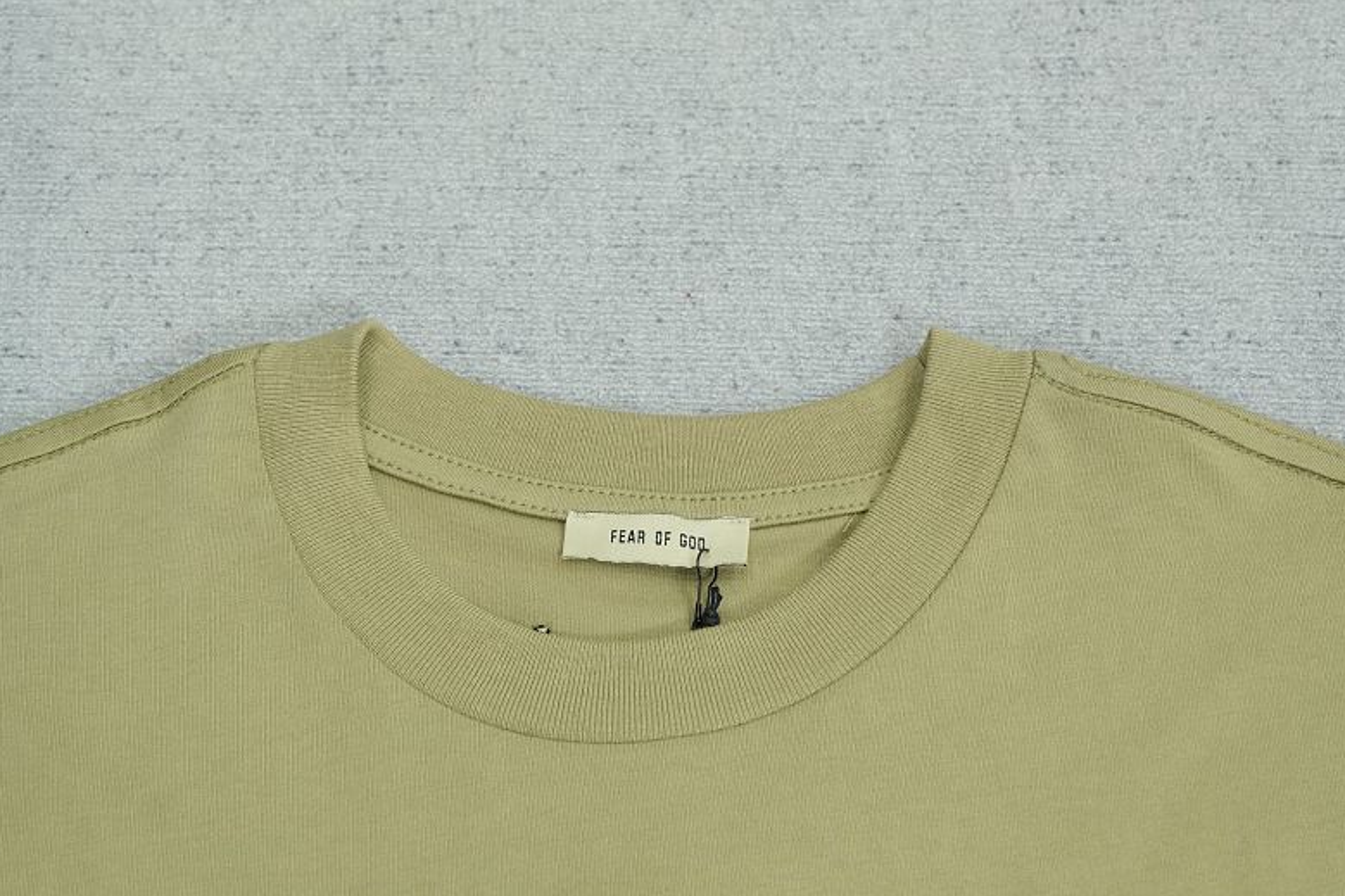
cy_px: 458
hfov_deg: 26.3
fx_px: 2876
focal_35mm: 77
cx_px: 663
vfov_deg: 17.7
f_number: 8
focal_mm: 50
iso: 1000
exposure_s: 1/160
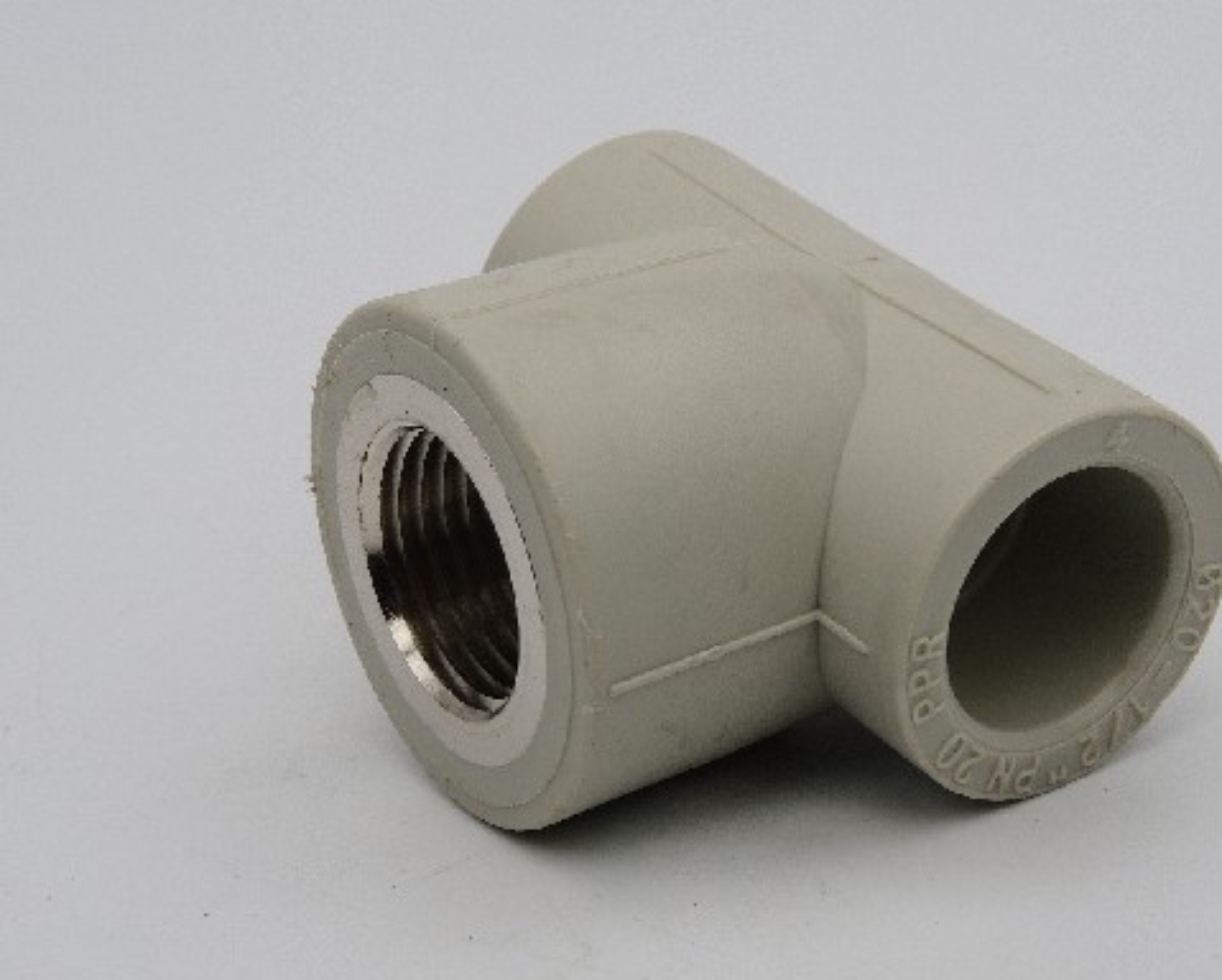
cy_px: 472
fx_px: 3113
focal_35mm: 86
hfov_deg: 22.2
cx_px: 714
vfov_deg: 17.9
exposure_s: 1/400
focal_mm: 14.1
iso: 100
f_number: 8
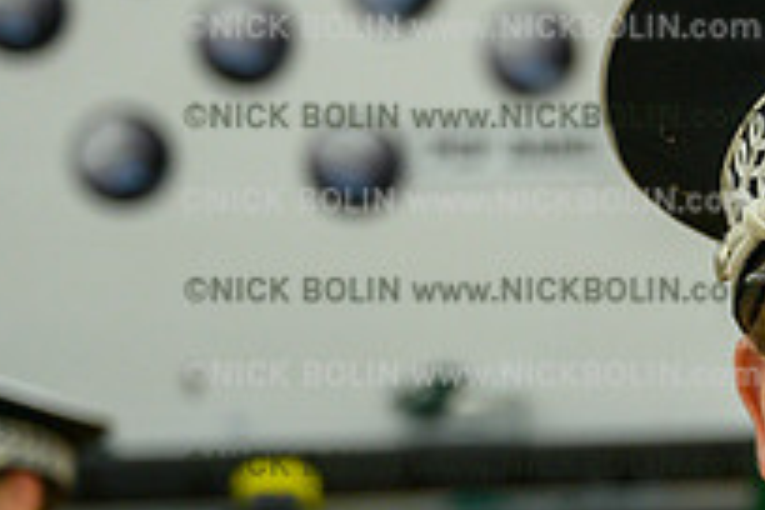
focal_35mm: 128
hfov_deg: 15.1
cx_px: 1058
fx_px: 2720
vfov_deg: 10.7
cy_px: 375
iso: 1250
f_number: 4
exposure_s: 1/250
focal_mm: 45
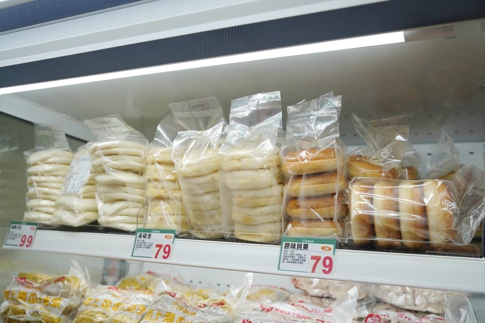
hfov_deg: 54.4
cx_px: 242
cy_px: 162
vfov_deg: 37.9
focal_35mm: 35
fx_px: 471
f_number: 4
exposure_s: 1/160
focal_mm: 35
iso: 250
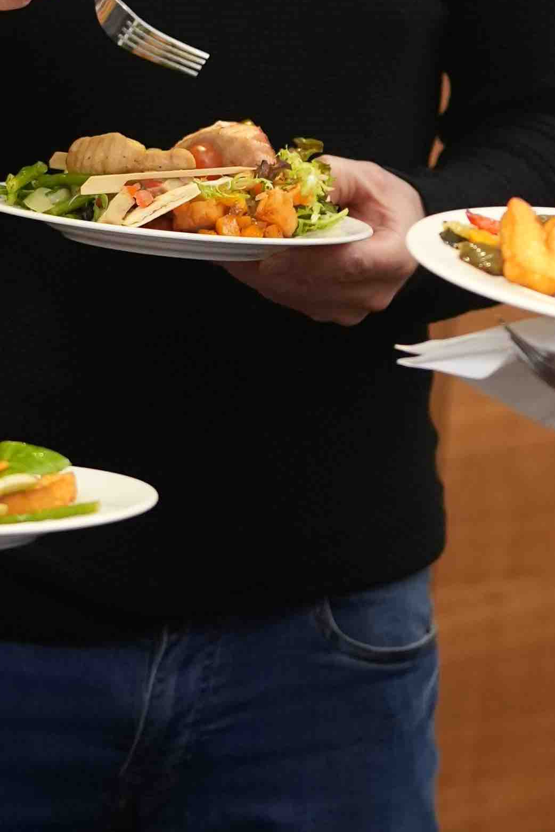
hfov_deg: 8.7
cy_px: -66
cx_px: 222
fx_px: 3629
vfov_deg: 12.9
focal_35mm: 157
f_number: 2
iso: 2000
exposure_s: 1/125
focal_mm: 35
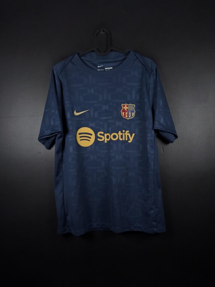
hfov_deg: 56.8
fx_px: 199
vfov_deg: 71.6
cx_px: 107
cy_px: 149
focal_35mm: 24
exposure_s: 1/200
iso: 400
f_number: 1.6
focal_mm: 6.57
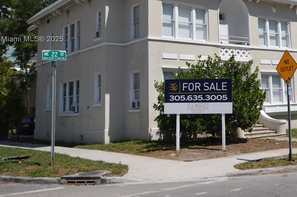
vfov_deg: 25.9
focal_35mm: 51
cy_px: 40
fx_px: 420
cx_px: 232
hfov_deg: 37.7
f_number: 8
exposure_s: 1/400
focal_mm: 18
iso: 100
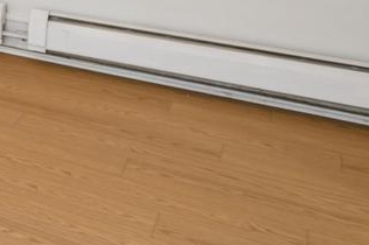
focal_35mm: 73
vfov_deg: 15.9
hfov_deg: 18.4
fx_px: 747
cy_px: -196
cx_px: -368
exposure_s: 1/5
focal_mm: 16
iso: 200
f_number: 4.5
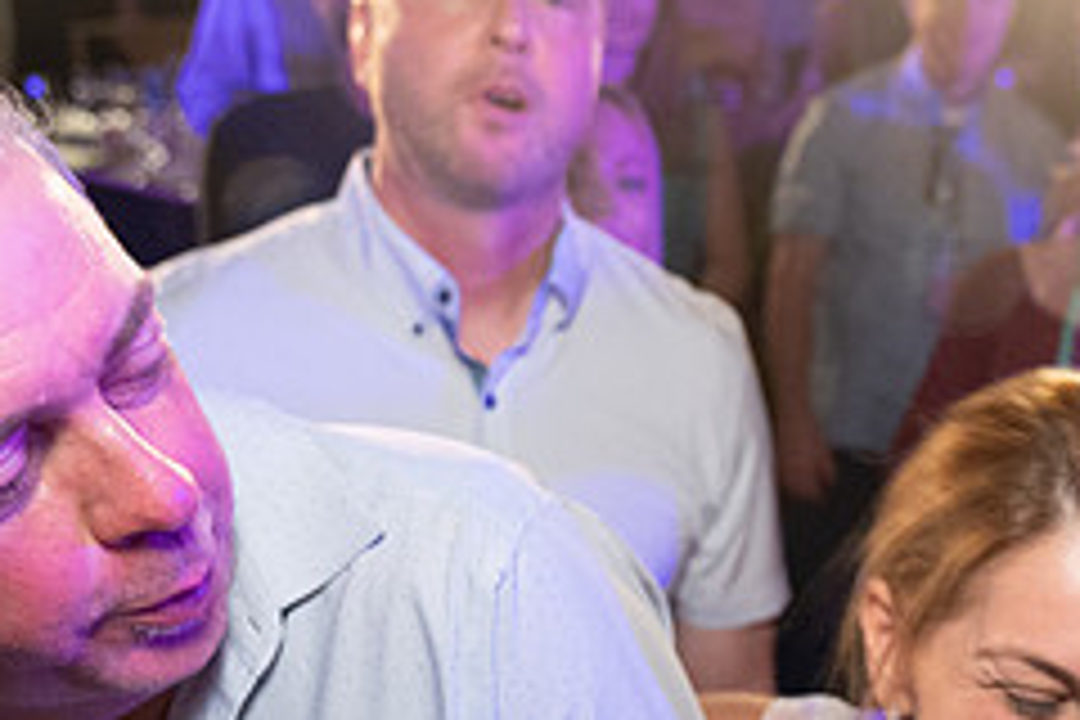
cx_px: 896
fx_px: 1740
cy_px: 673
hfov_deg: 33.3
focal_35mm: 58
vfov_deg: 22.7
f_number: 4
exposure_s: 1/80
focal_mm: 24
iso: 3200
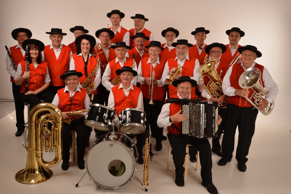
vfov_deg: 36.9
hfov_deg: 53.1
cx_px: 146
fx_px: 291
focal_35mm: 36
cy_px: 97
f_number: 22
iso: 125
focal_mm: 36
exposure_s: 1/125
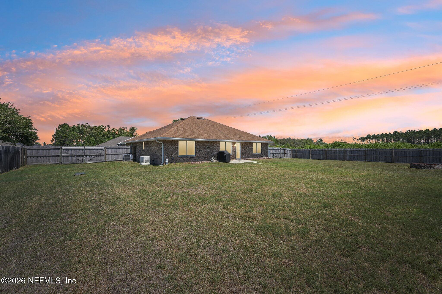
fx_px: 172
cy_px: 147
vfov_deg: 81.2
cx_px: 221
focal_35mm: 14
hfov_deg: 104.3
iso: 100
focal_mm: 14
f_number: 8
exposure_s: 1/250
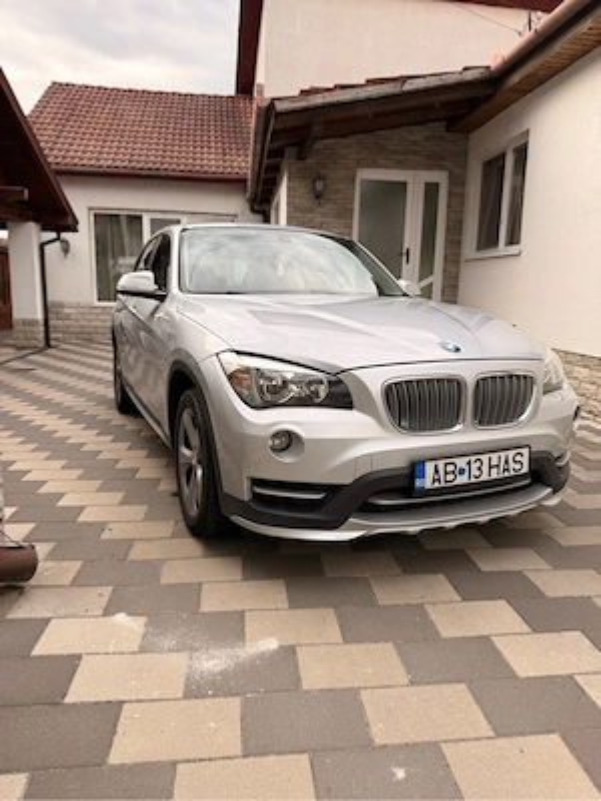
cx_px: 300
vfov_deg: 71.6
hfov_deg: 56.8
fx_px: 556
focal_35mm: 24
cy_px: 400
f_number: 1.78
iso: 80
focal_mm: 6.76
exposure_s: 1/299
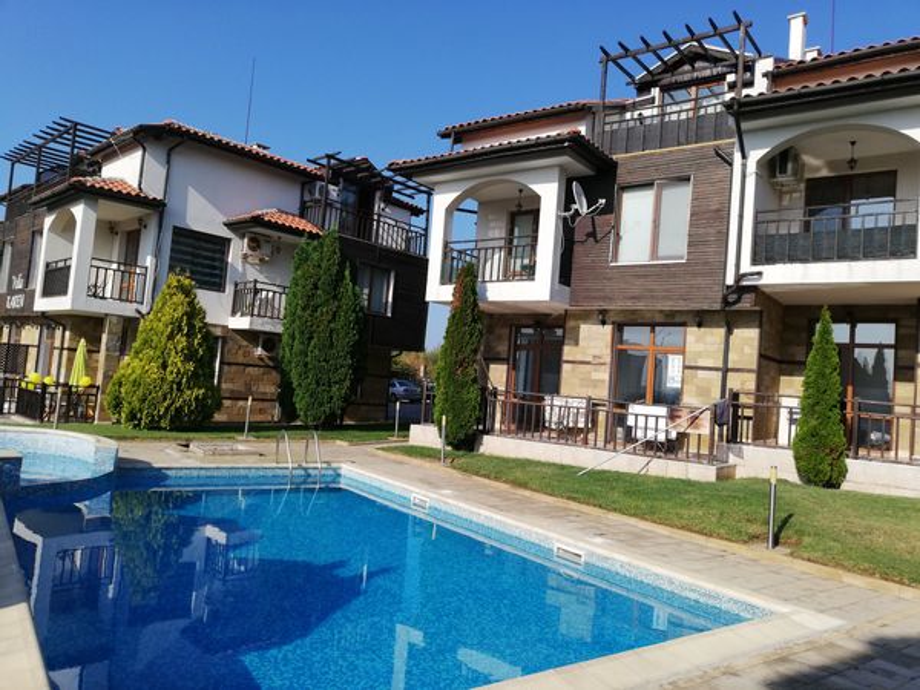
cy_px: 345
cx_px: 460
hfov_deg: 67.3
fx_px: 691
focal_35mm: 26
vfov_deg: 53.1
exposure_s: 1/1016
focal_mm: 3.81
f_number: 2.2
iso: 50
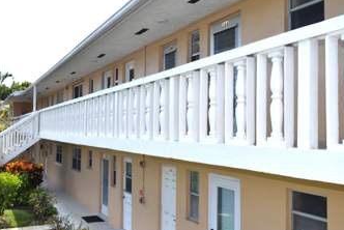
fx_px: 373
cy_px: 113
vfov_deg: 34.3
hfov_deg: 49.2
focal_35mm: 39
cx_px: 139
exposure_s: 1/200
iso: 100
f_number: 10
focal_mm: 18
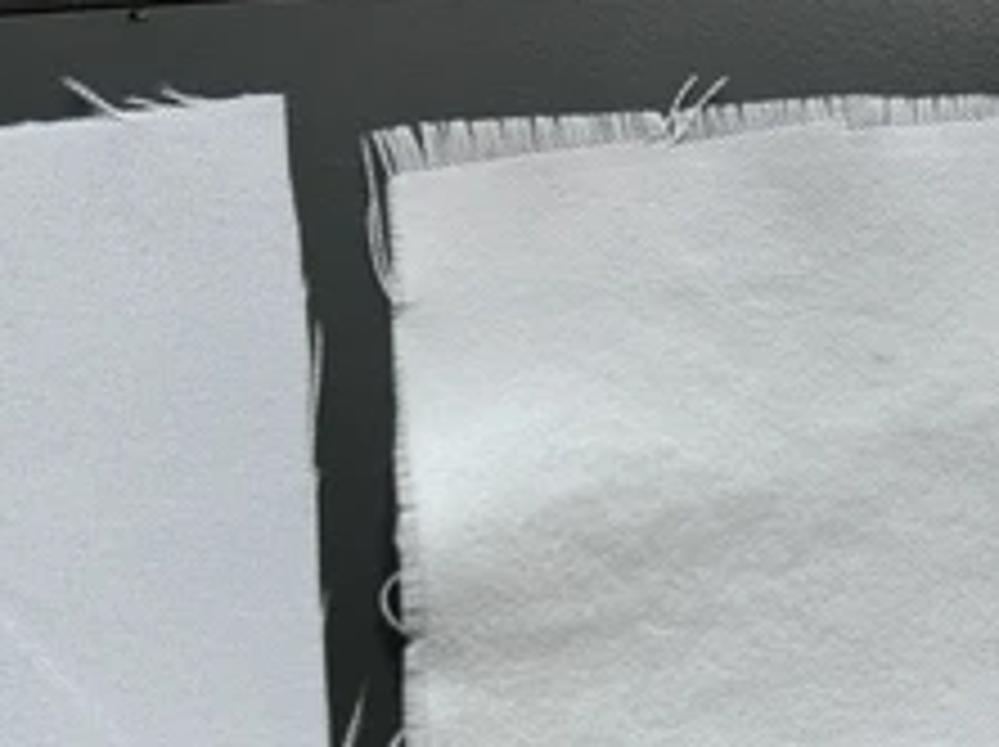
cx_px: 428
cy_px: 585
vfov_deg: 27.5
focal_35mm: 52
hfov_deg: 36.8
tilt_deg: -84.1
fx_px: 1499
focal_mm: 6.76
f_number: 1.78
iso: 80
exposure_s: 1/2959
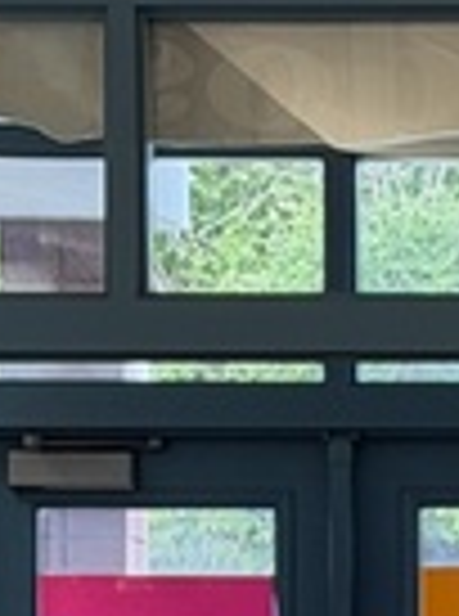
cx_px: 1224
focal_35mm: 360
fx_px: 6395
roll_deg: -0.4
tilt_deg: -0.1
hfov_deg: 4.0
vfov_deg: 5.5
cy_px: 845
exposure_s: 1/60
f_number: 1.78
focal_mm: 6.76
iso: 125
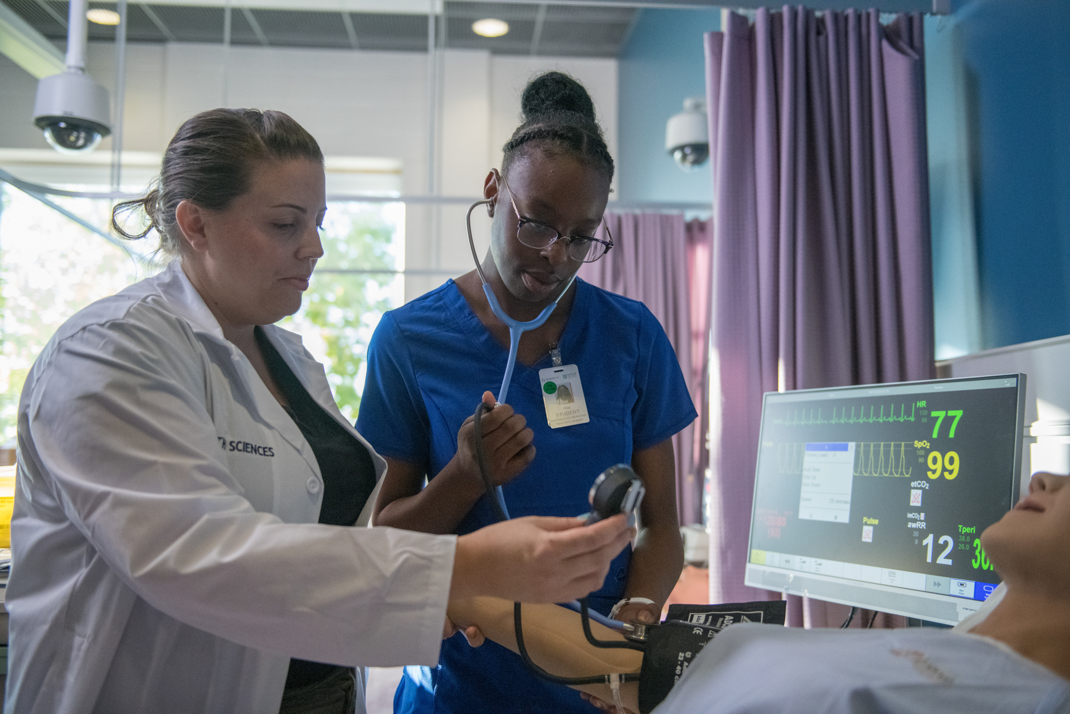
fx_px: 1040
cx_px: 535
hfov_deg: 54.4
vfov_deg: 37.9
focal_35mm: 35
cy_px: 357
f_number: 2.8
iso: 3200
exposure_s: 1/1250
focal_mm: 35
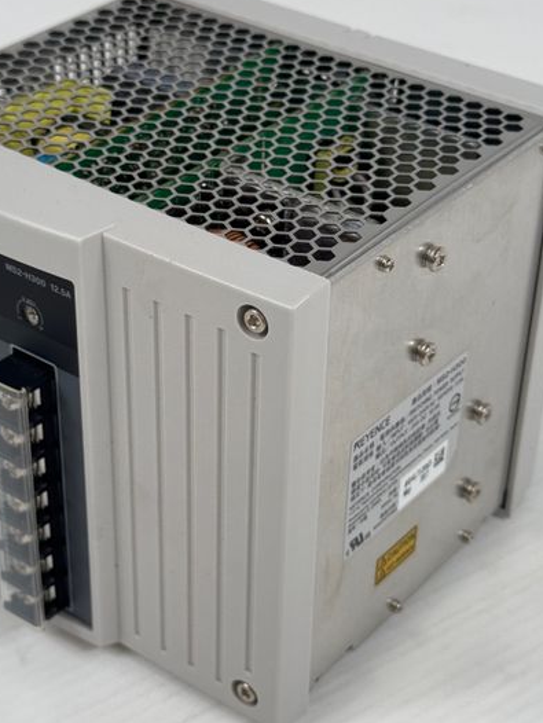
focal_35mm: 73
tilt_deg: -35.3
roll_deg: +0.0
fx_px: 1526
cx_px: 216
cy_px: 375
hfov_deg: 20.2
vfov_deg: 26.7
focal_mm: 6.76
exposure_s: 1/1076
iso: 64
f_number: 1.78
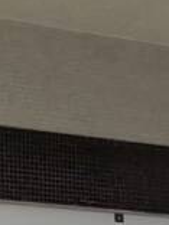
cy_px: 335
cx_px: -364
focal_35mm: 90
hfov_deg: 10.4
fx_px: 586
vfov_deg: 19.2
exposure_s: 1/1000
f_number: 2.2
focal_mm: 2.24
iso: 54
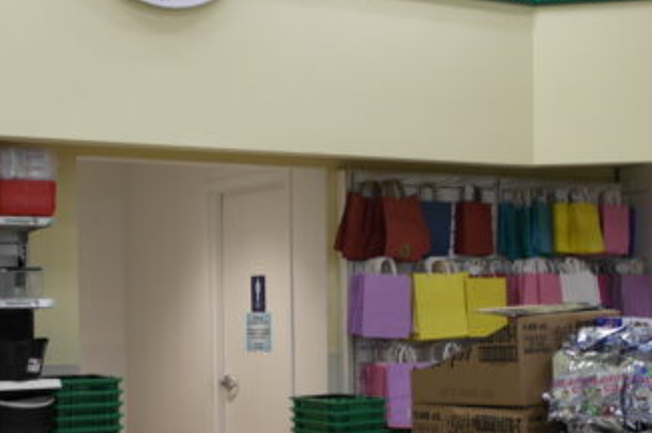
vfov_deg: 19.0
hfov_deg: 28.5
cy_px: 341
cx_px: 301
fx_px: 1285
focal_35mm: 71
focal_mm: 20
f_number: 3.5
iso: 400
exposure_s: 1/60
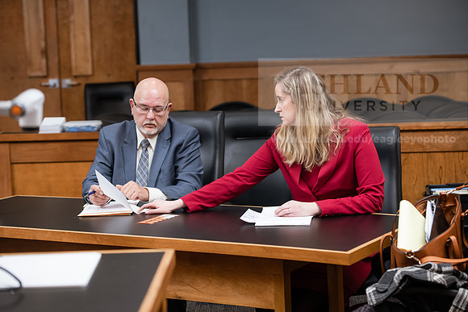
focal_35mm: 92
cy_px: 156
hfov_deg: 22.1
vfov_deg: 14.9
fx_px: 1196
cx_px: 234
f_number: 4
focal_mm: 92
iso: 1250
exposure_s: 1/200
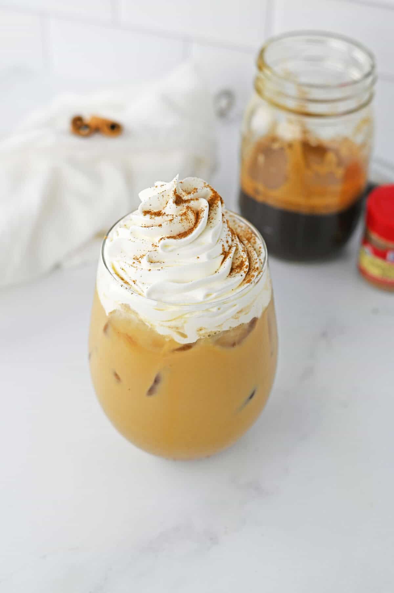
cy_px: 296
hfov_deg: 27.0
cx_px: 197
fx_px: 822
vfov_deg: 39.6
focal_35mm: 50
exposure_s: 1/160
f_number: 5
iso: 200
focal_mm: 50
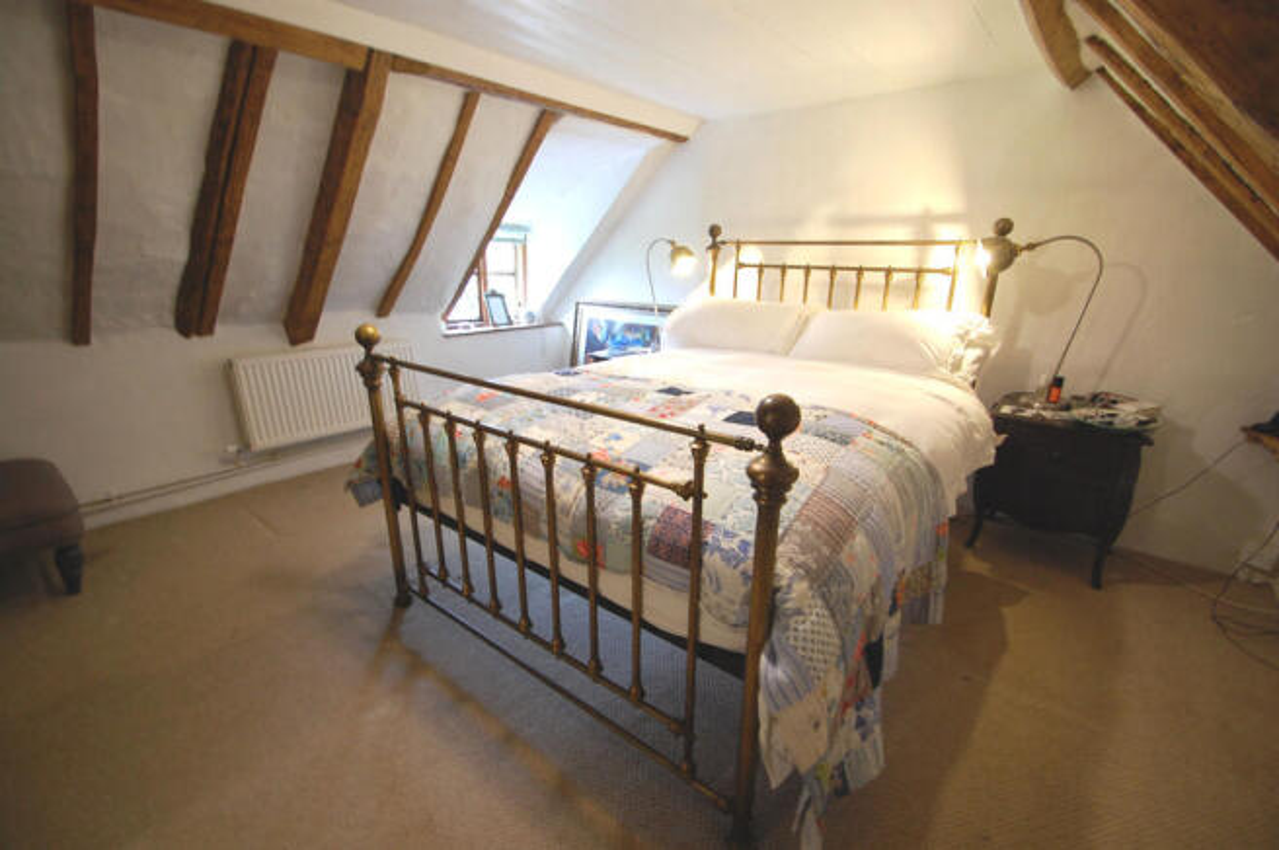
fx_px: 532
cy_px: 425
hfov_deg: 100.4
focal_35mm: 15
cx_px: 640
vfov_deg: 77.2
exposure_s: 1/13
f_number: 3.5
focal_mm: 10
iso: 800
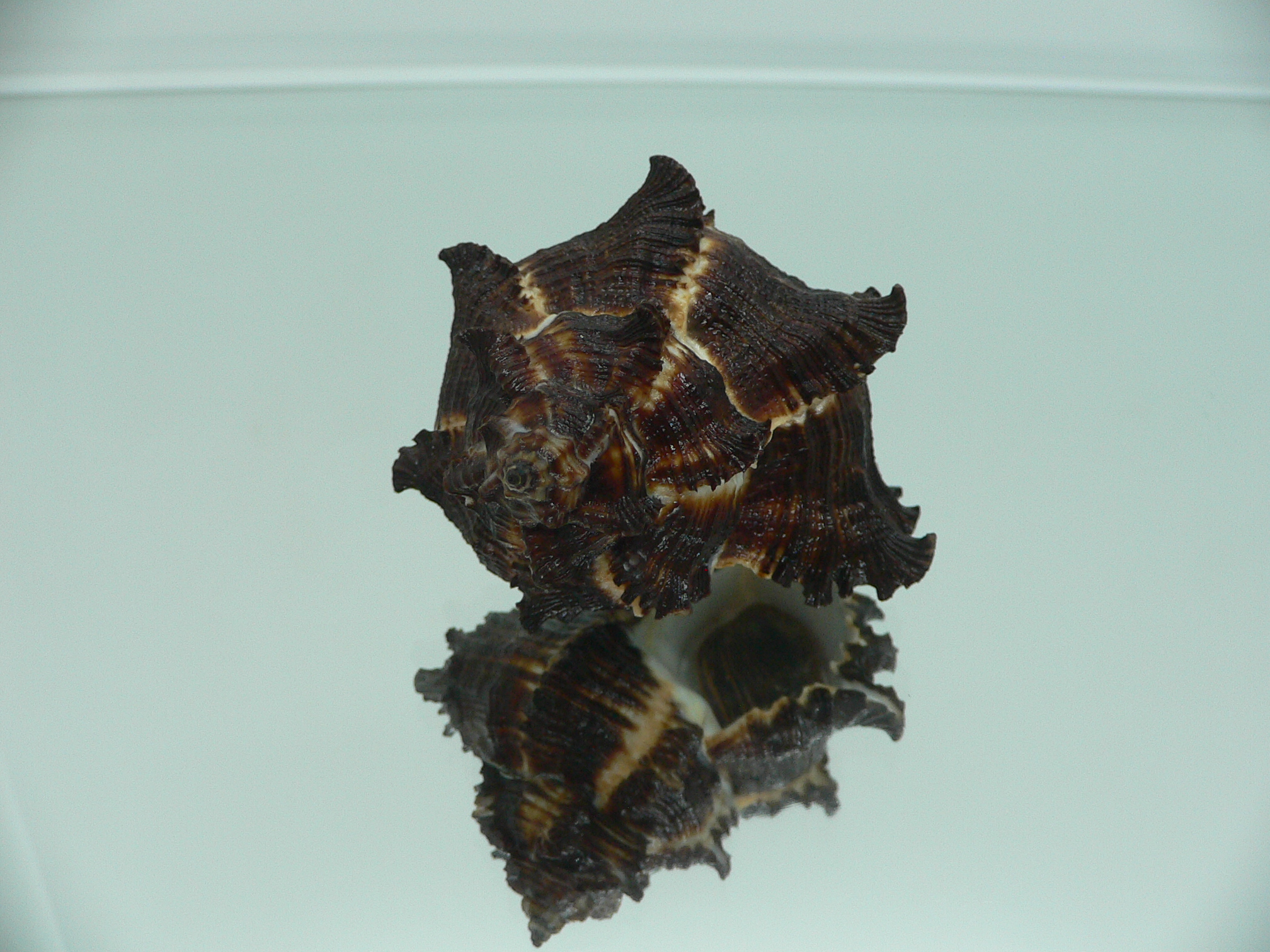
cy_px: 476
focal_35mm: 35
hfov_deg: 52.6
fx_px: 1284
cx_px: 635
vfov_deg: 40.7
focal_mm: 4.6
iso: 150
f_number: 2.8
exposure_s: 1/60
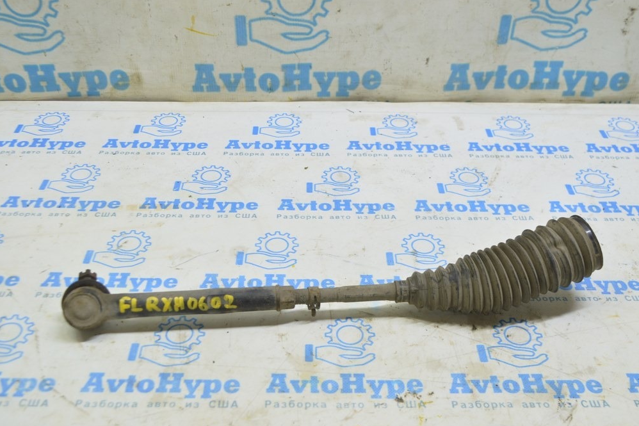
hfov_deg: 48.5
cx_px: 316
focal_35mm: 40
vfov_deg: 33.4
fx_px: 710
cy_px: 216
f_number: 5.6
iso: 400
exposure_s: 1/20
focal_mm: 26
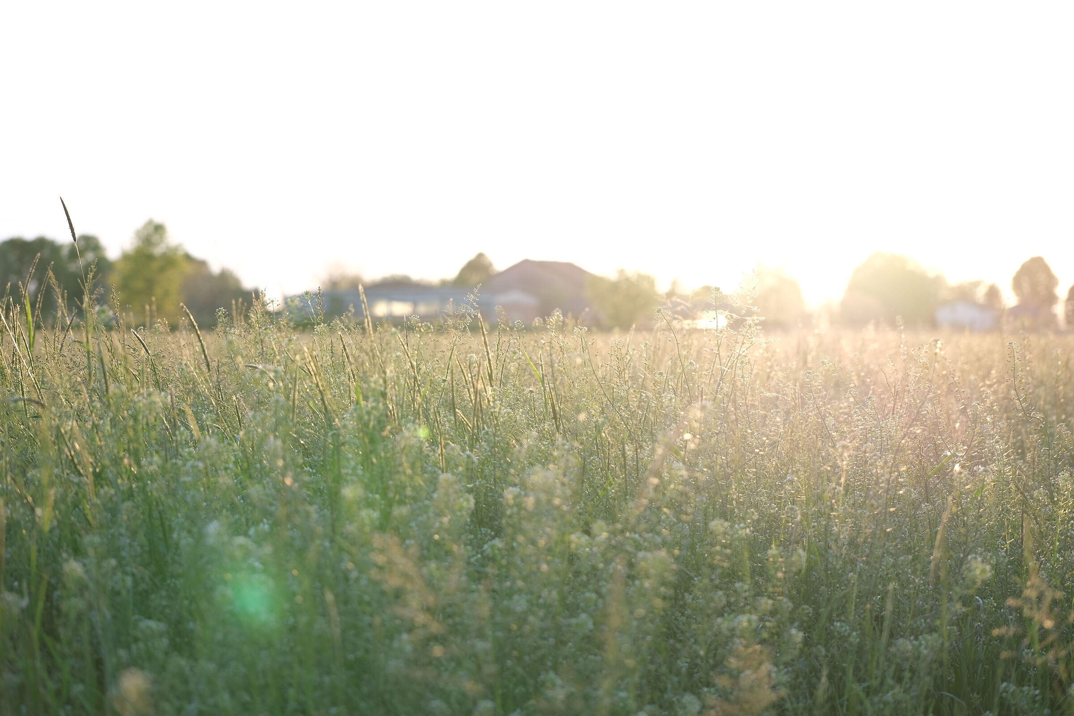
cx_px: 537
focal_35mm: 105
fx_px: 3132
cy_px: 358
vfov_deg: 13.0
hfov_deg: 19.5
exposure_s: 1/105
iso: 200
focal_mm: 70
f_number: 5
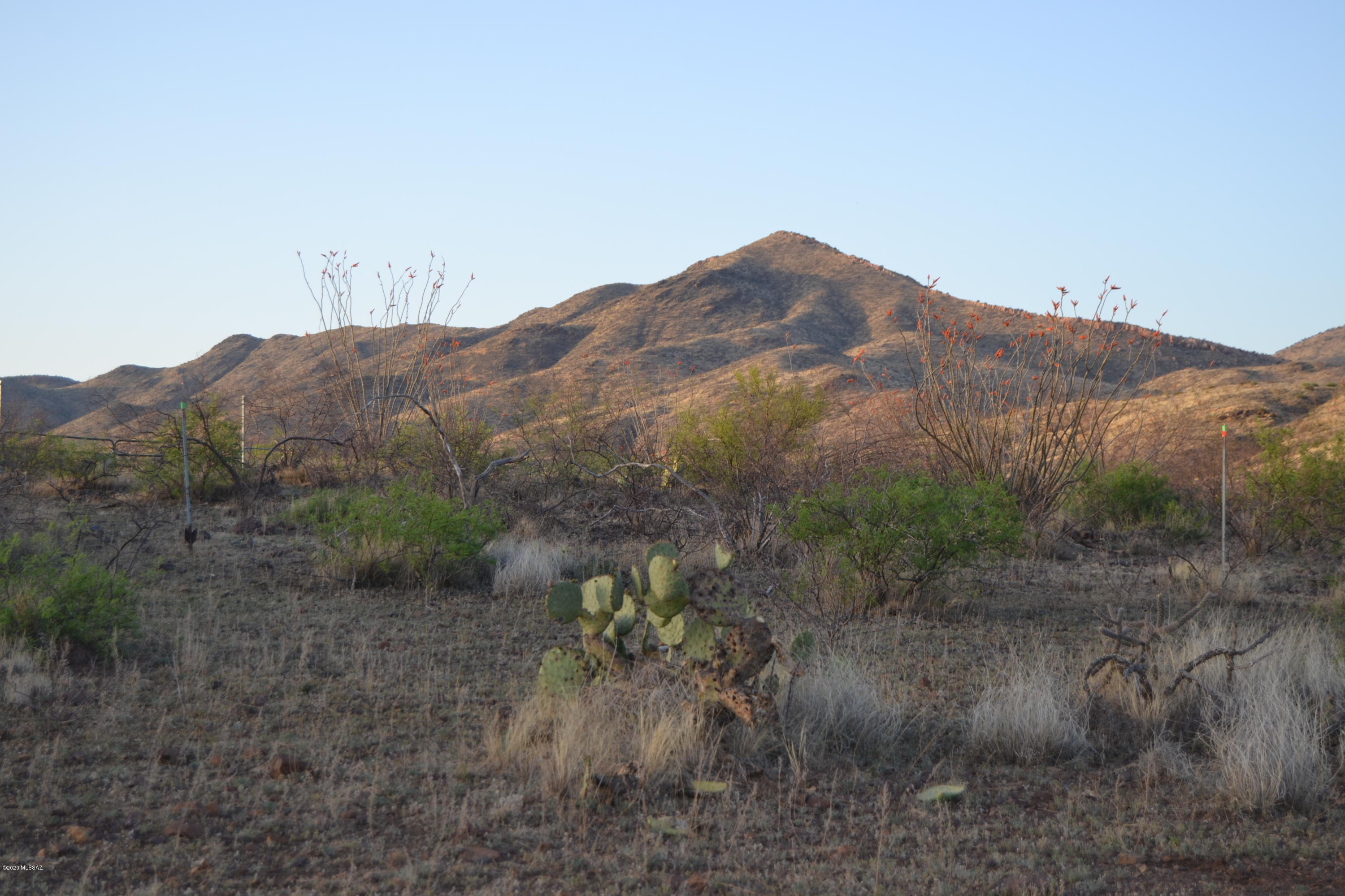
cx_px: 672
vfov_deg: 20.2
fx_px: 2522
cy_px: 448
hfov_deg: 29.9
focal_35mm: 68
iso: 140
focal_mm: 45
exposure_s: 1/125
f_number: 5.3
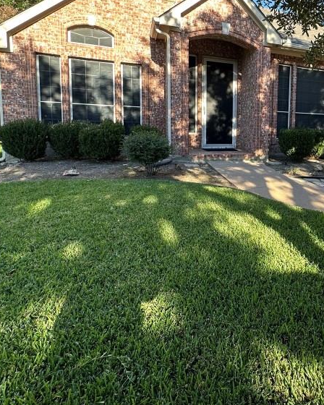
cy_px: 153
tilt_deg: -4.9
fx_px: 300
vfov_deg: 67.1
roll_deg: -1.9
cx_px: 279
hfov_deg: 51.5
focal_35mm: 25
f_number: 2.2
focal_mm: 2.22
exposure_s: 1/226
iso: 40
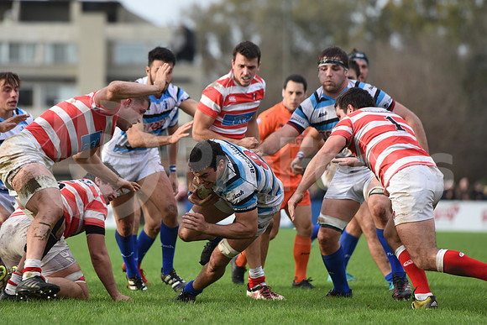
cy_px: 162
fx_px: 2706
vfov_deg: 6.9
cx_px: 244
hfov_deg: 10.3
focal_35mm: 200
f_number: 4
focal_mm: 200
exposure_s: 1/1000
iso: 400
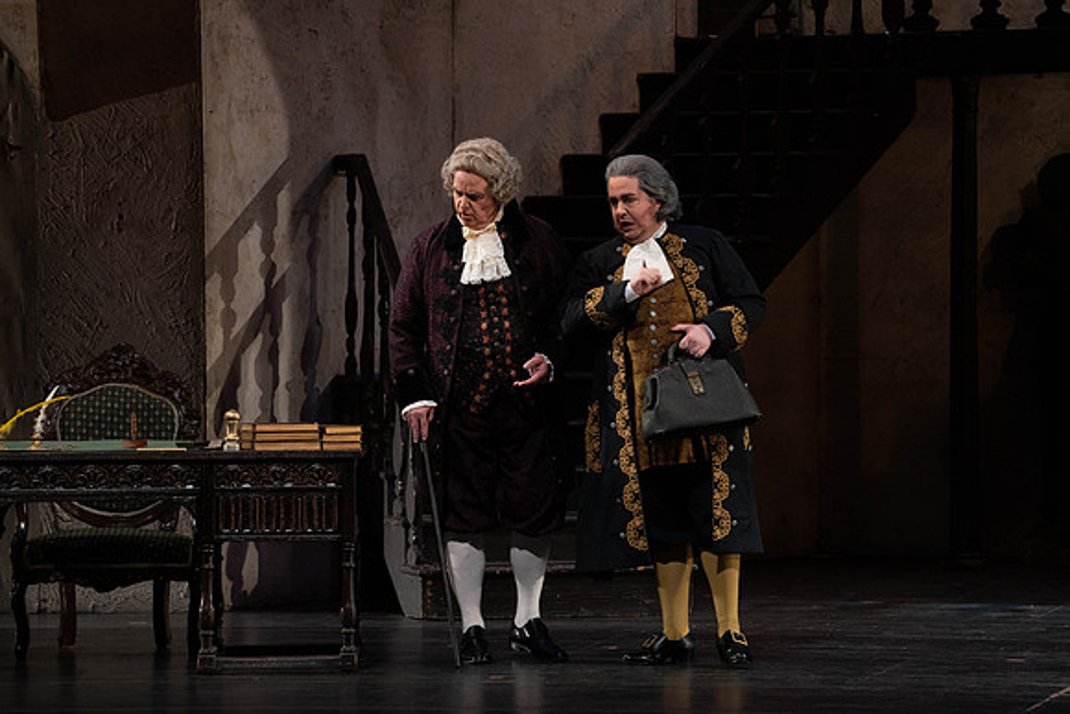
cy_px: 357
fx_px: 5856
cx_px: 535
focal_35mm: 197
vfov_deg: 7.0
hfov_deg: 10.4
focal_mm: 197
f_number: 9
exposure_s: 1/250
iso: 3200
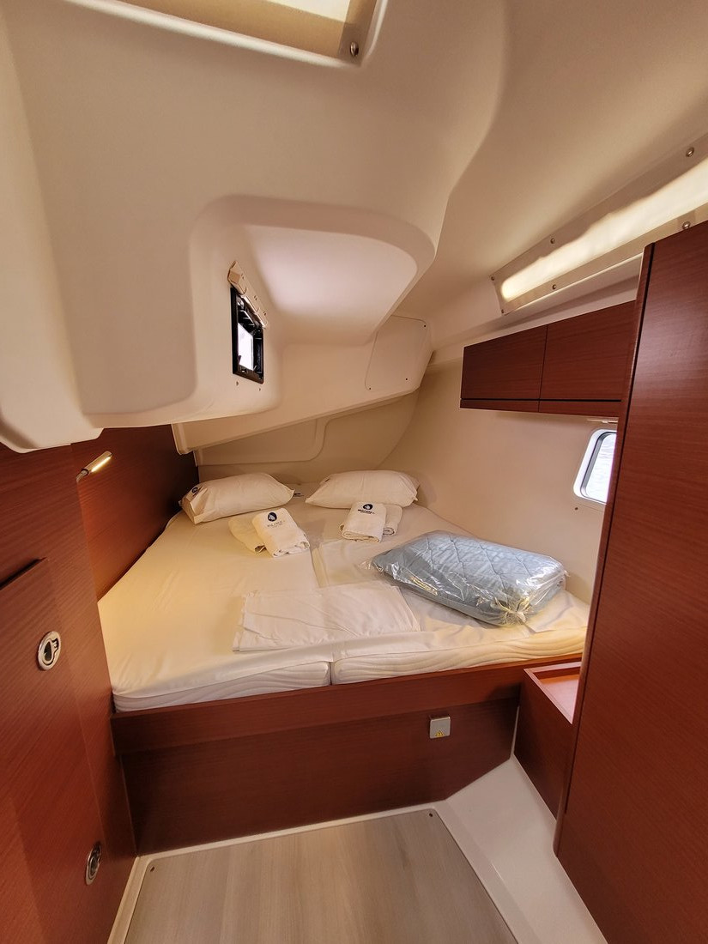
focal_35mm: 13
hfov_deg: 89.9
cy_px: 472
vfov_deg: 106.2
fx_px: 355
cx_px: 354
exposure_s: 1/50
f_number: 2.2
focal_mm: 1.74
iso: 160
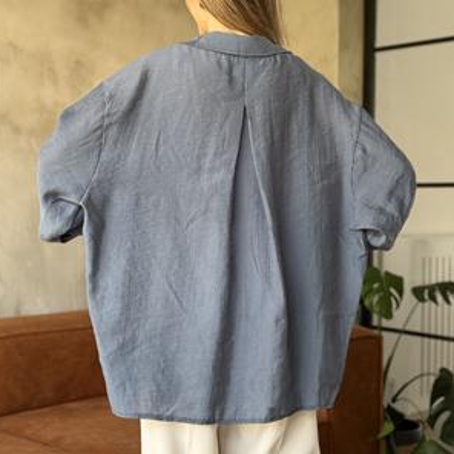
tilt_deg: -0.6
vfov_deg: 28.1
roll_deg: -0.8
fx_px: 905
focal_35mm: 61
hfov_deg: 28.2
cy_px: 204
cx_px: 236
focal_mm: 6.76
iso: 200
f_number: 1.78
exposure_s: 1/60
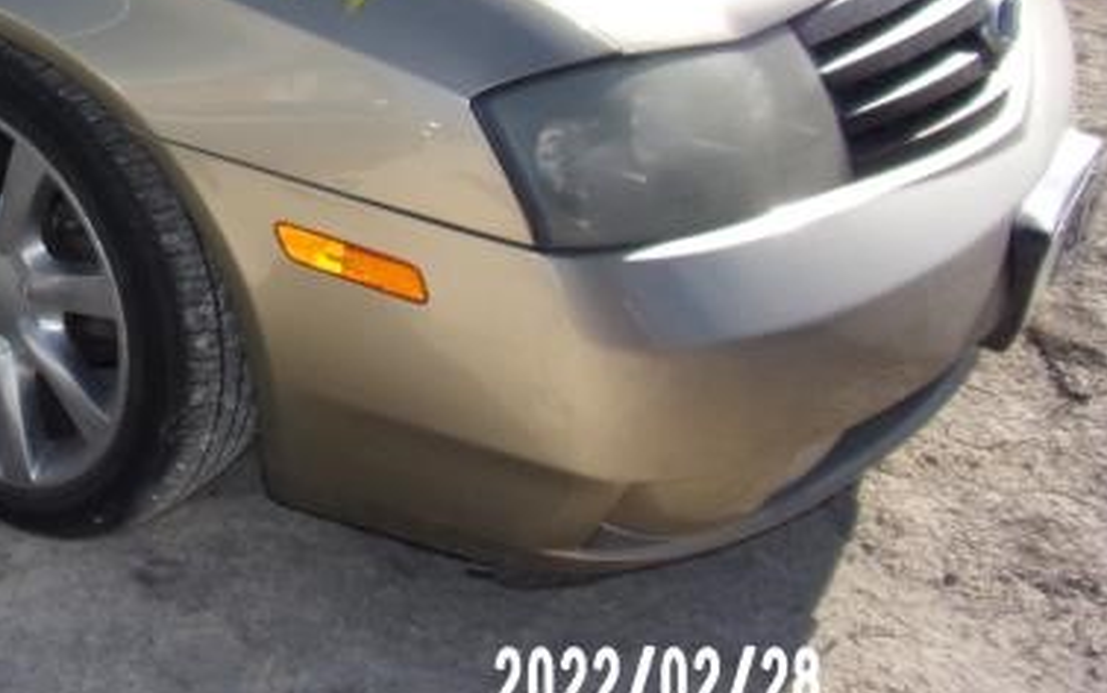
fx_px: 1630
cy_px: -6
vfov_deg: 23.0
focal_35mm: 54
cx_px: -12
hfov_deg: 34.1
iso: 80
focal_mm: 4.3
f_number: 3.3
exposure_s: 1/850
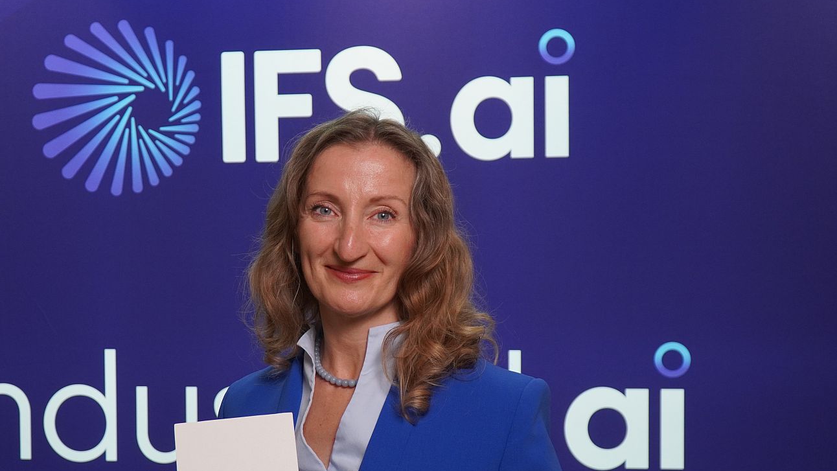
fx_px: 1080
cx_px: 347
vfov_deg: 24.4
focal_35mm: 49
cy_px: 327
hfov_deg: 42.2
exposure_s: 1/160
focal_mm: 25
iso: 800
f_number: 4
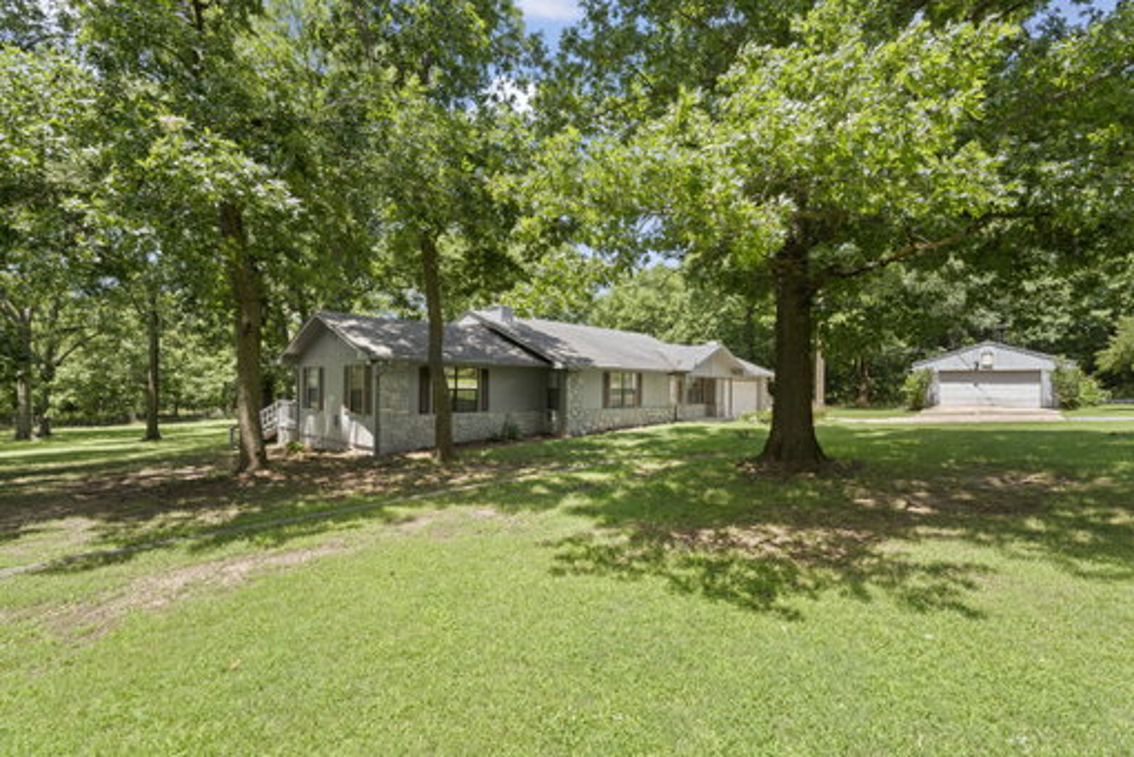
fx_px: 523
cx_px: 567
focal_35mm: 17
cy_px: 378
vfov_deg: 71.8
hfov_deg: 94.6
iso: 200
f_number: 10
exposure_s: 1/25
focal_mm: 16.6
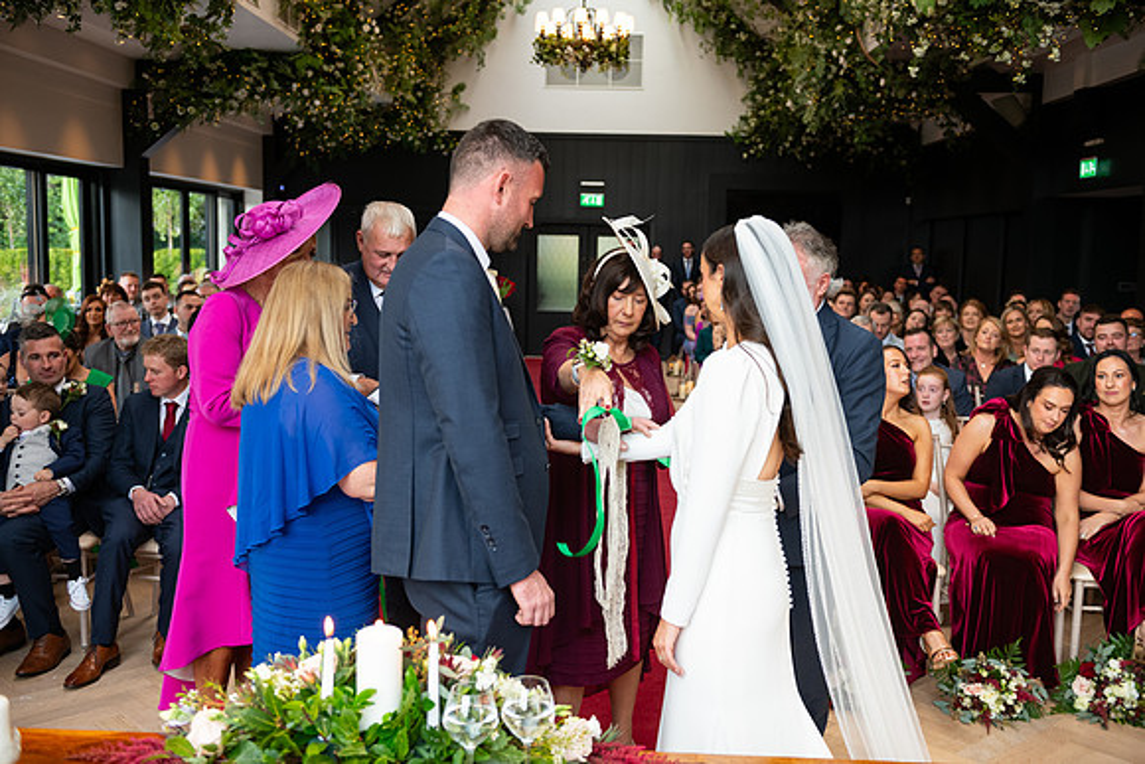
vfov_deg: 36.9
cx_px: 572
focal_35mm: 36
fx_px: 1145
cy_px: 382
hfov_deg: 53.1
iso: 640
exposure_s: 1/160
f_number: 3.5
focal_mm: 36
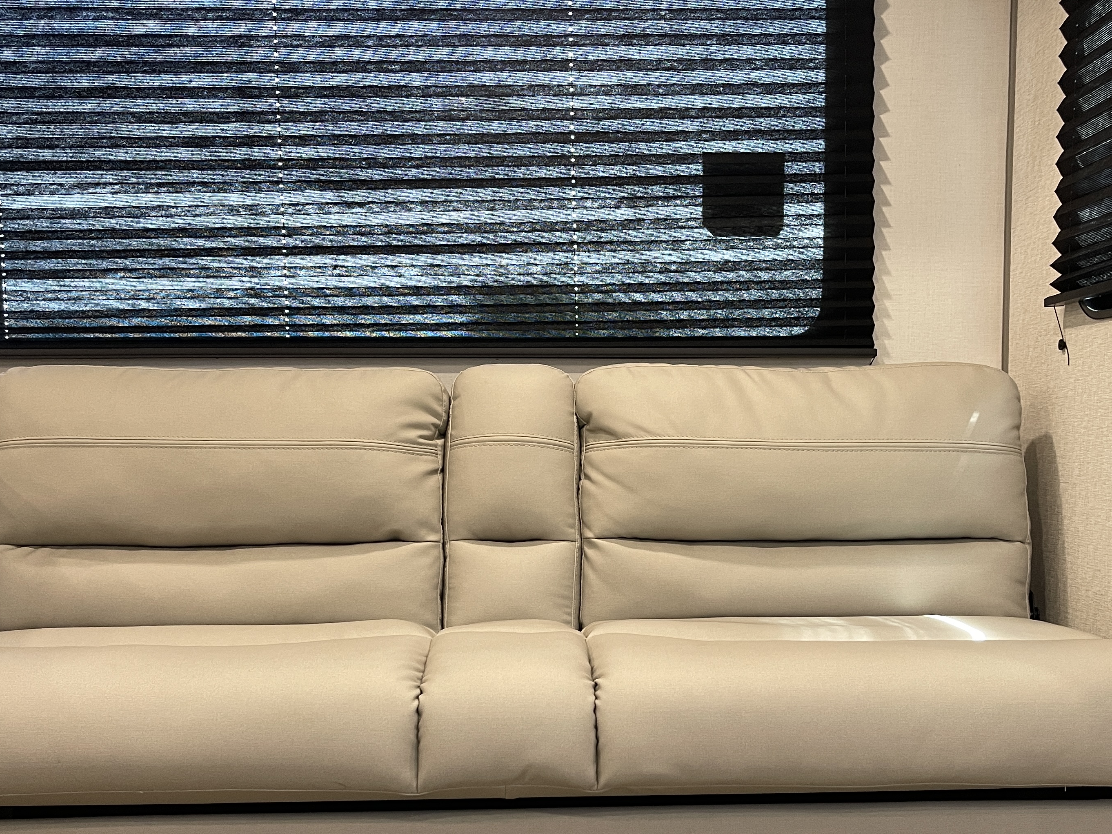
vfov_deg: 38.4
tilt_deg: -4.6
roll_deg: +0.6
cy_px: 518
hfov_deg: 50.1
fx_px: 1189
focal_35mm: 37
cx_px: 576
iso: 160
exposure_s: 1/60
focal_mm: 5.1
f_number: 1.6
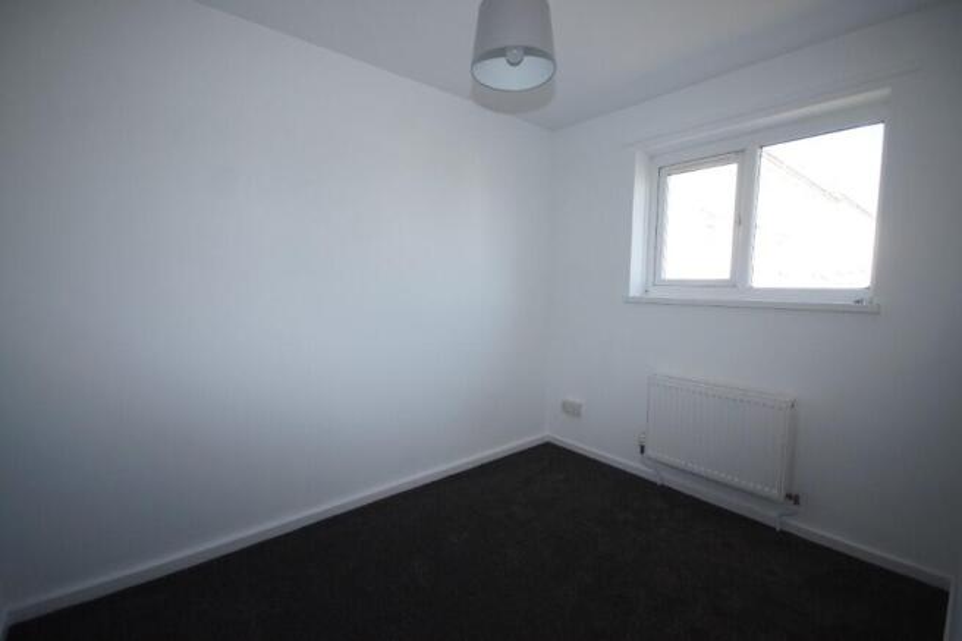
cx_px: 481
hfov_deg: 100.4
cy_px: 320
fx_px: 401
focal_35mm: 15
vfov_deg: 77.3
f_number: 4
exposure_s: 1/160
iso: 320
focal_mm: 10
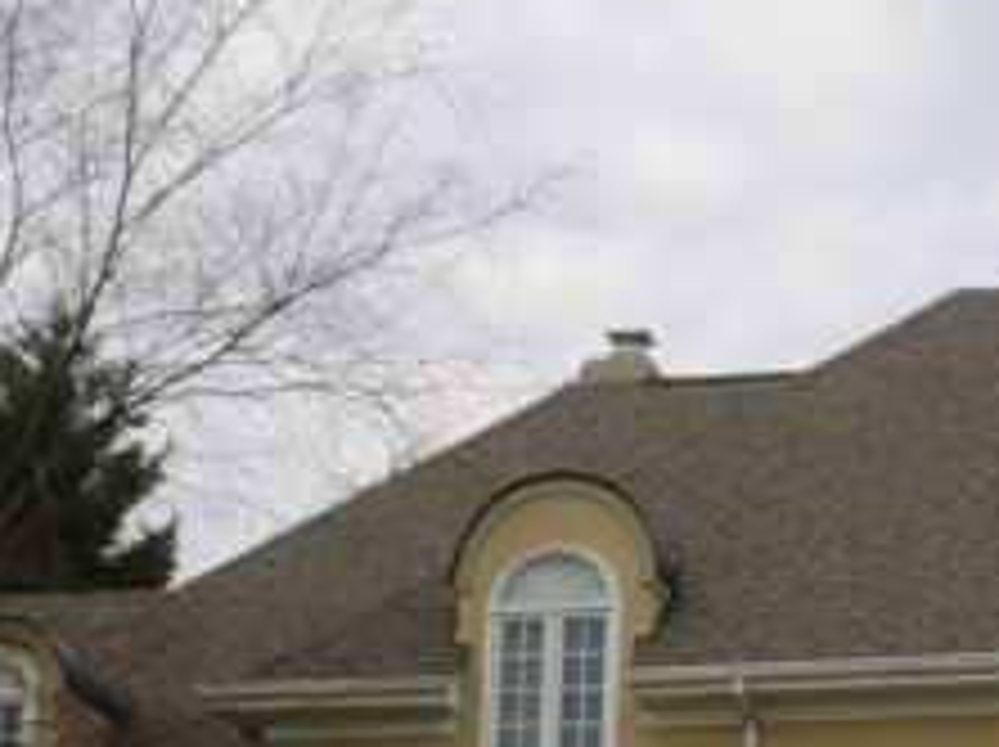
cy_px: 792
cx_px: 922
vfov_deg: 11.5
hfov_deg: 15.3
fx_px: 3661
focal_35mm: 127
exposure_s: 1/800
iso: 64
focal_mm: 7.91
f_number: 3.4
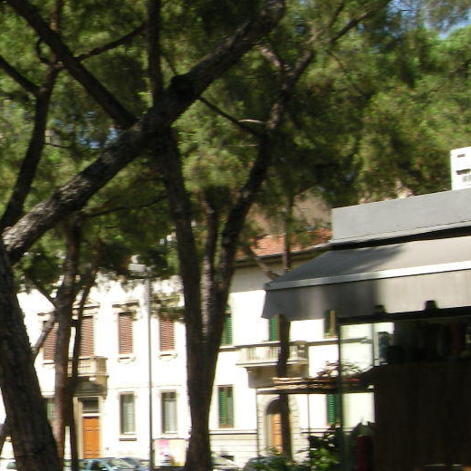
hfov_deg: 17.0
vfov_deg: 17.7
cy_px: 331
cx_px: -84
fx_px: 1509
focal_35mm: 98
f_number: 4.8
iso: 64
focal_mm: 7.5
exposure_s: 1/174
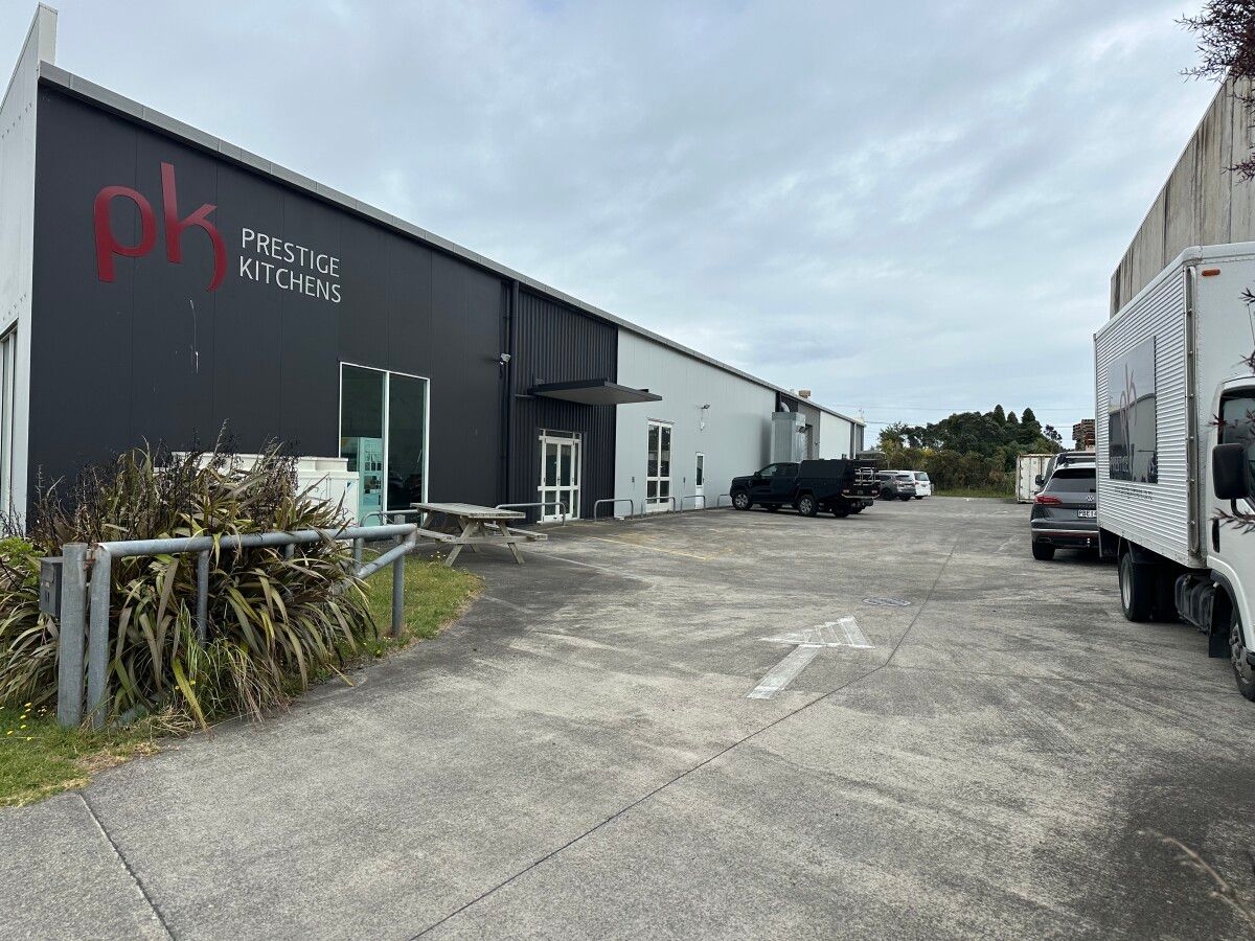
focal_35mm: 24
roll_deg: -1.2
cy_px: 470
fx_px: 870
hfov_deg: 71.6
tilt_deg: +0.8
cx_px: 628
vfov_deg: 56.8
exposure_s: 1/5525
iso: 80
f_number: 1.78
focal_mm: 6.86
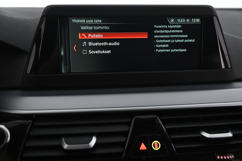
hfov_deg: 44.5
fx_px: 296
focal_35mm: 44
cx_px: 121
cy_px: 80
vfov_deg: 30.5
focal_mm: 44
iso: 2000
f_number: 4
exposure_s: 1/30
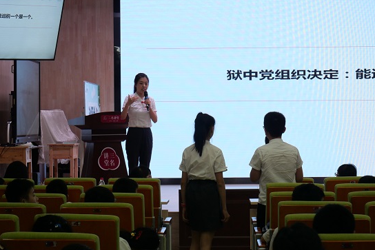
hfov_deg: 19.8
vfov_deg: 13.3
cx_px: 188
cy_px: 127
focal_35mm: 103
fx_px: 1073
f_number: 6.3
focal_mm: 49
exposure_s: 1/125
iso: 1000
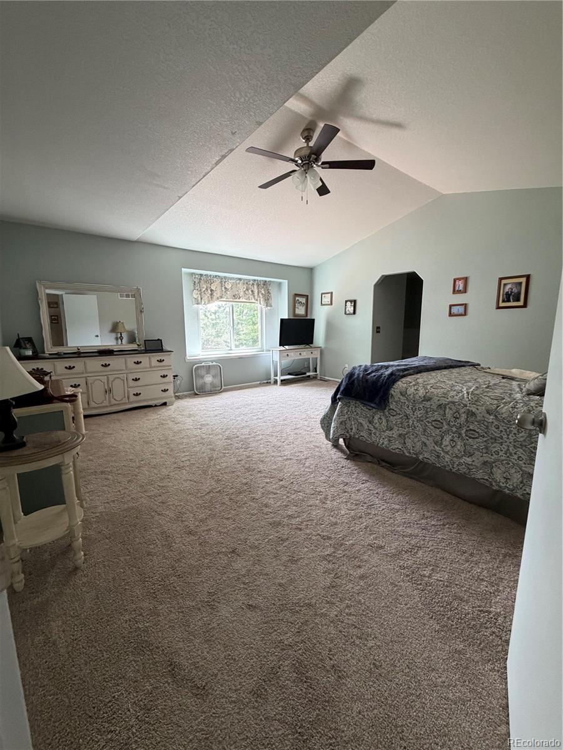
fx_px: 304
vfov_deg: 102.1
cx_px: 282
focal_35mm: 14
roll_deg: +0.2
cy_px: 375
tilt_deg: -9.4
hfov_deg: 85.7
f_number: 2.2
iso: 320
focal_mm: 2.22
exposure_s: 1/103
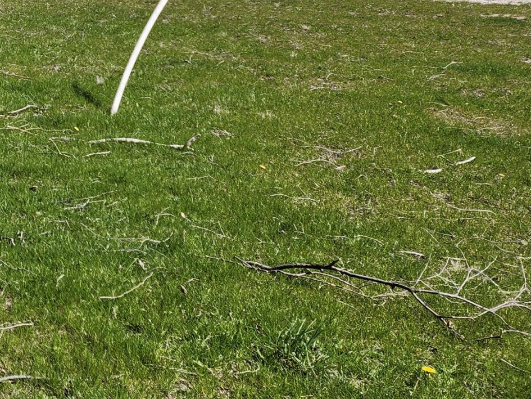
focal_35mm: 73
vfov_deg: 19.2
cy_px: -57
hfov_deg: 21.7
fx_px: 1120
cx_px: -293
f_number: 1.8
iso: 25
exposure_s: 1/1645
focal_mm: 5.54
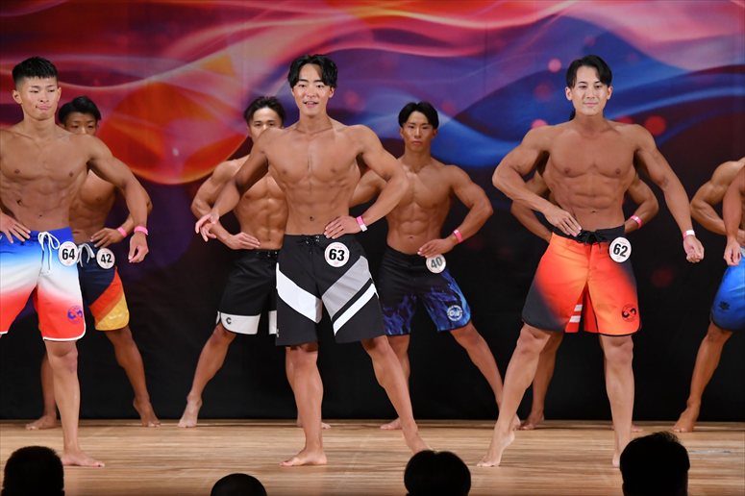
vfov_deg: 5.7
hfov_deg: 8.6
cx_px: 372
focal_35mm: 240
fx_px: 4964
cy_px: 248
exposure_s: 1/400
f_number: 5.6
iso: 3200
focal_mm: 160
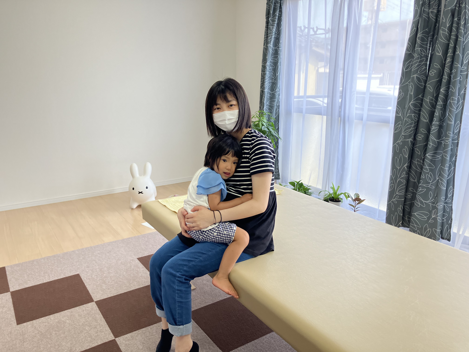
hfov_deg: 63.4
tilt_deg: -13.2
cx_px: 234
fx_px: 379
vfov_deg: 49.7
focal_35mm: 28
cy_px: 176
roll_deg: +0.0
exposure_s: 1/120
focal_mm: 3.99
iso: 50
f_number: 1.8
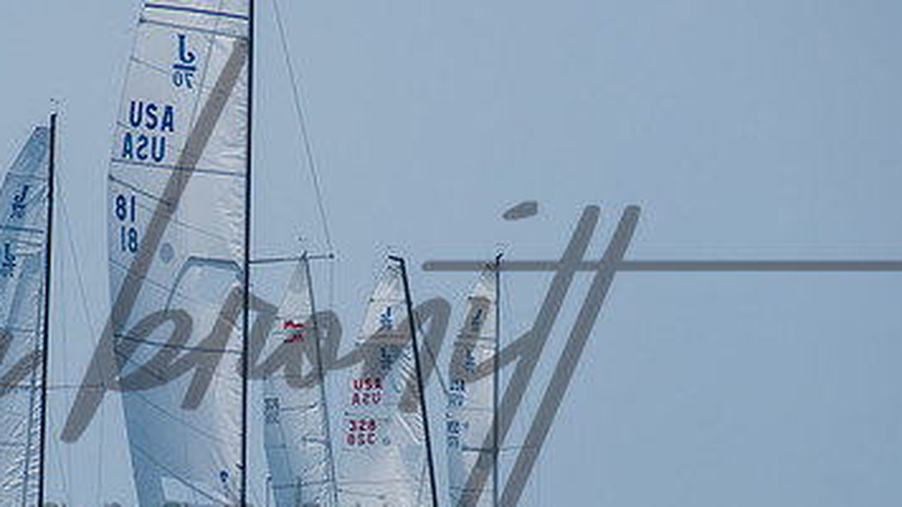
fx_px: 12864
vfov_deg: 2.3
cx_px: 276
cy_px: 326
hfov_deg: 4.0
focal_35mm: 538
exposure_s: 1/1600
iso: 400
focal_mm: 210
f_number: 8
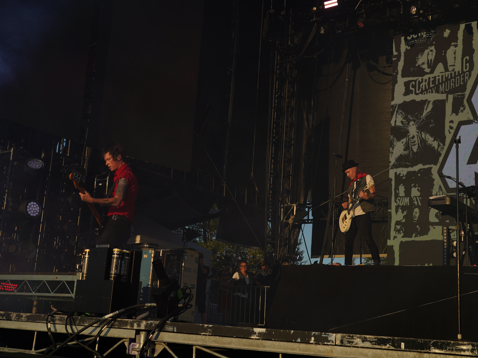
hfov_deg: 39.6
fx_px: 663
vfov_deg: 30.3
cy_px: 180
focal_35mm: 48
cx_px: 217
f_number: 8
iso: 100
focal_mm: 44
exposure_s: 1/400
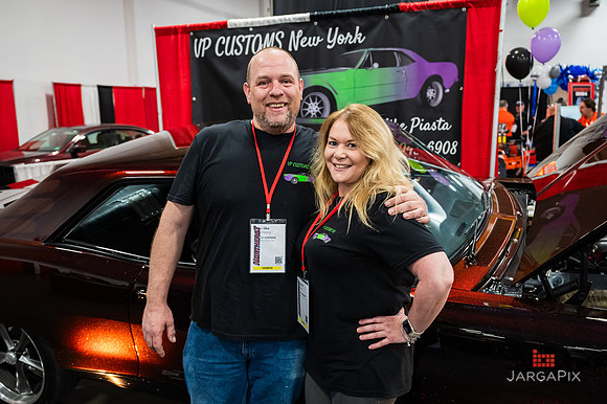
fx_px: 556
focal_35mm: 33
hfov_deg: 57.2
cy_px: 200
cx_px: 300
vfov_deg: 39.9
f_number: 4
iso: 4000
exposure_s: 1/200
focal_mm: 32
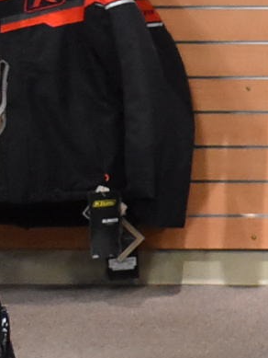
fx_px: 2865
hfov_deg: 4.8
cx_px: 1151
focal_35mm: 278
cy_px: 247
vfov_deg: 7.1
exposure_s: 1/125
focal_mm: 25
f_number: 4
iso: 2800
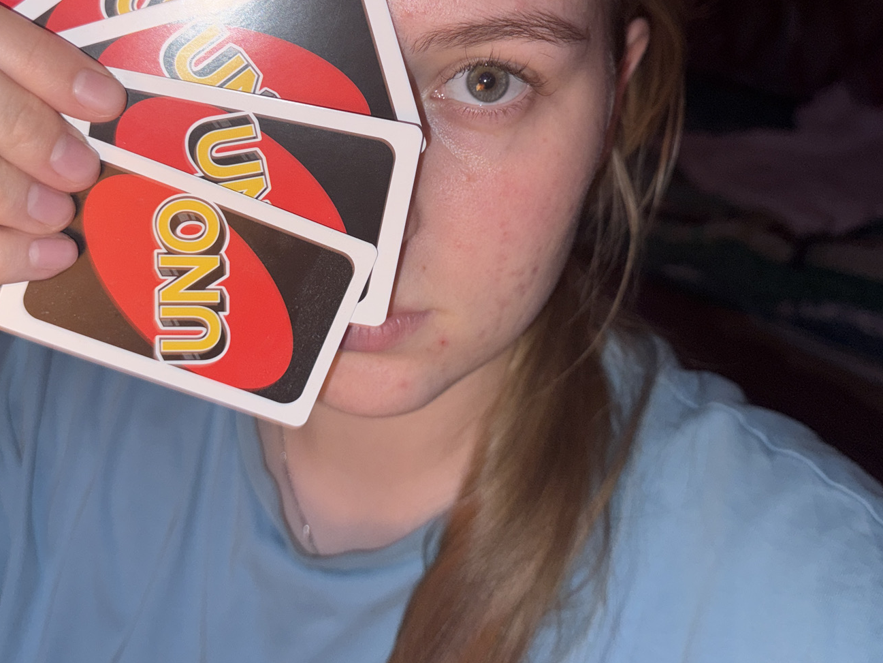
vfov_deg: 37.9
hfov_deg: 50.1
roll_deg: -0.8
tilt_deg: -21.8
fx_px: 944
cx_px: 417
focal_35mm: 37
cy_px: 188
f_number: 1.78
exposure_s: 1/4
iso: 50
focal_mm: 6.76
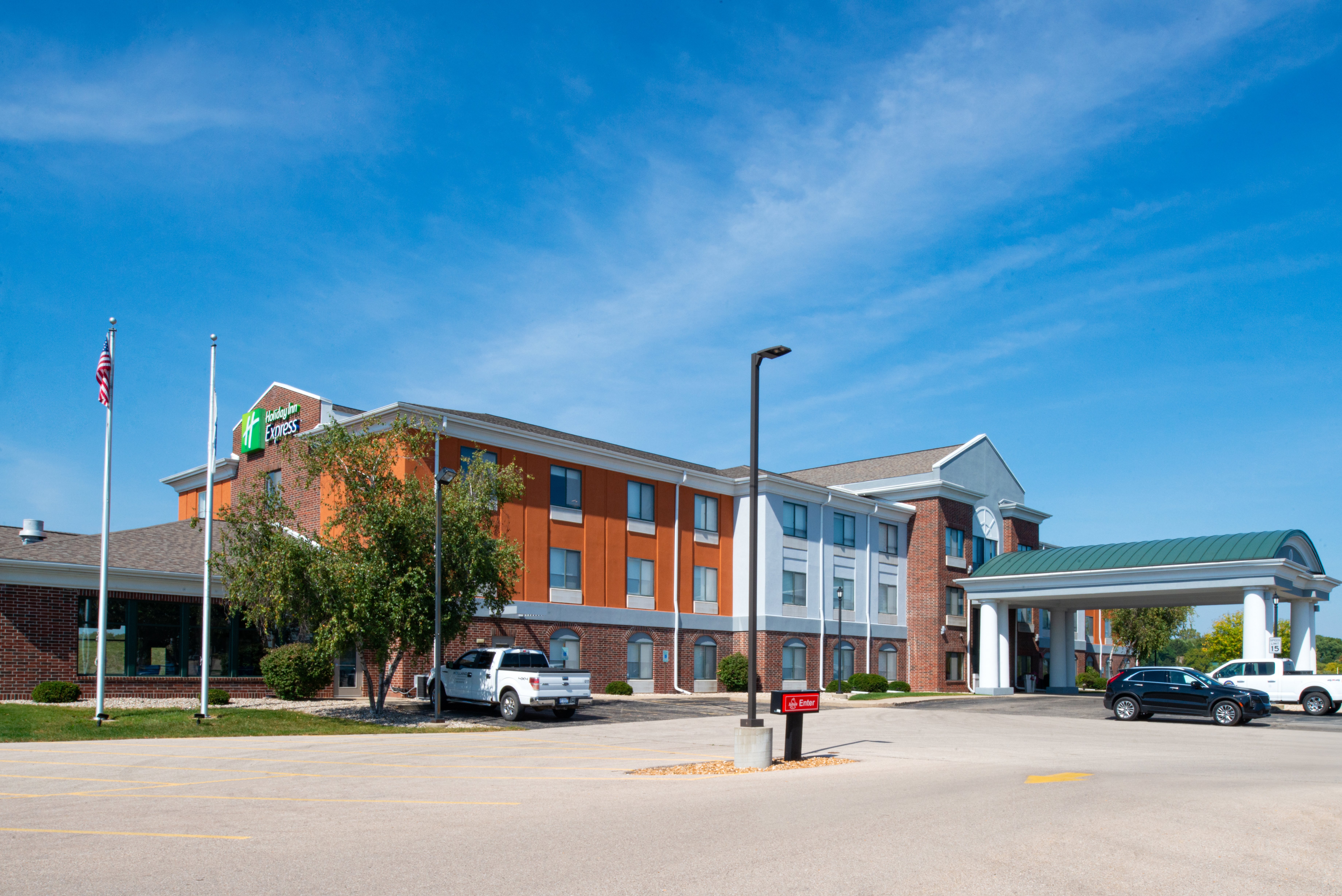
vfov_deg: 53.2
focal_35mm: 24
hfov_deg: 73.7
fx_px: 895
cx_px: 671
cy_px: 448
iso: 400
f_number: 32
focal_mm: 24
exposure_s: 1/80
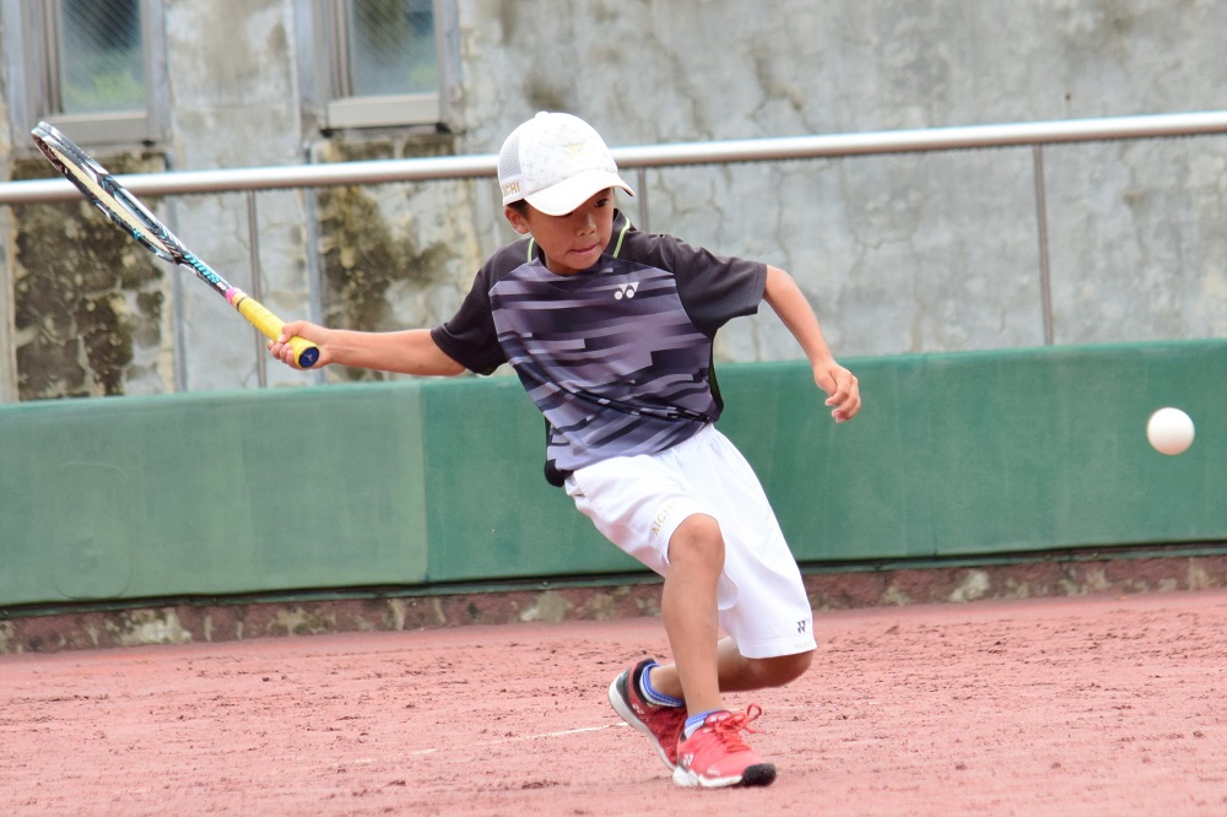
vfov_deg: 4.7
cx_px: 614
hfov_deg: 7.0
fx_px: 9966
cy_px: 408
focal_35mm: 292
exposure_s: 1/1250
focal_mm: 195
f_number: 5
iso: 500
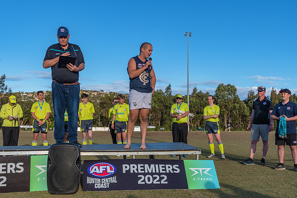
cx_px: 148
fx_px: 376
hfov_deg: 43.1
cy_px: 99
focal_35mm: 46
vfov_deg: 29.6
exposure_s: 1/1000
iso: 400
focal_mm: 30
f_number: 9
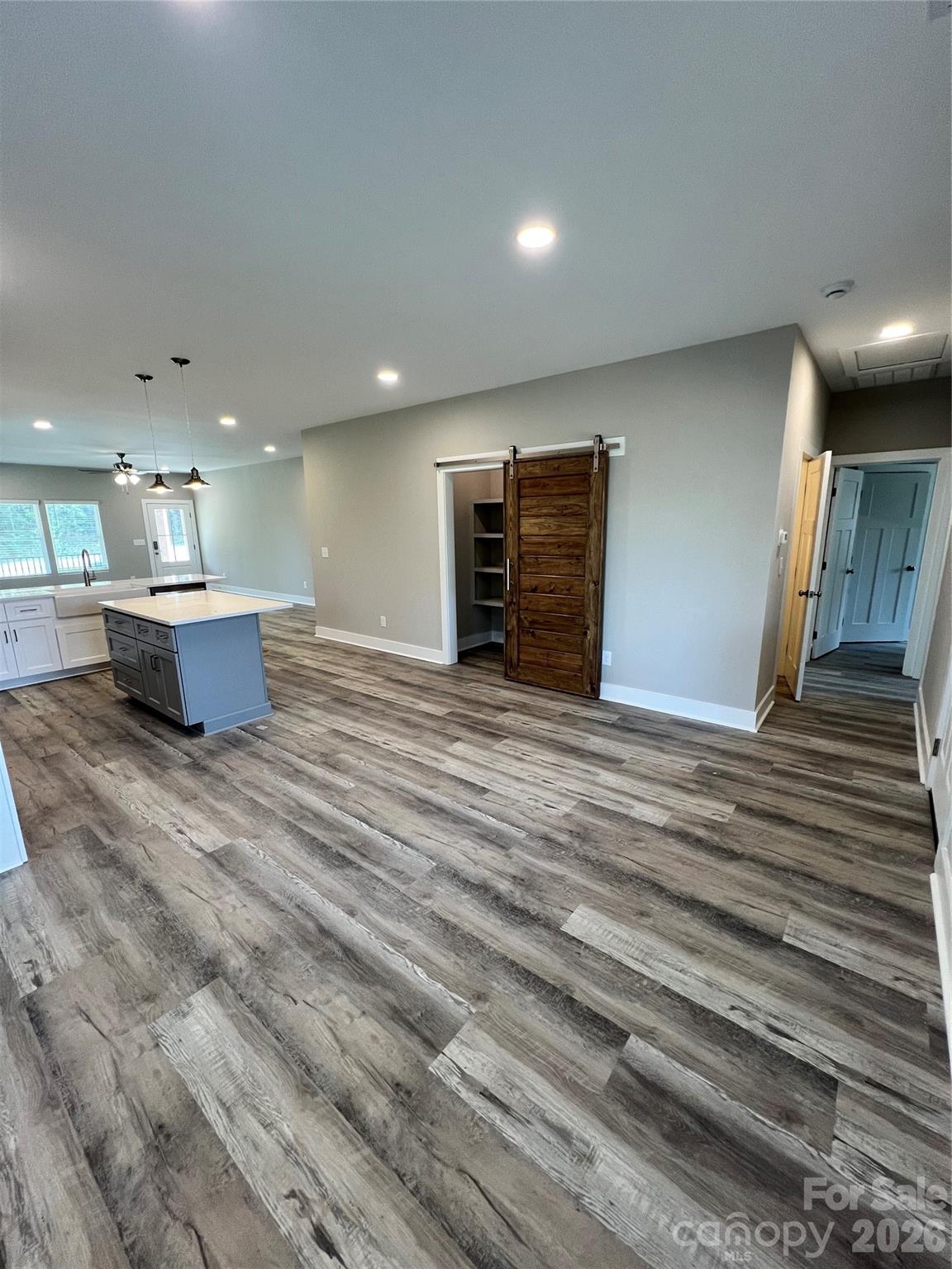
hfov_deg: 89.9
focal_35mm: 13
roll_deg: +1.0
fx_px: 477
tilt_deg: -12.0
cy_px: 634
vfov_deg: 106.2
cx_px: 476
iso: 160
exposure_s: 1/120
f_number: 1.8
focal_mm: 1.57
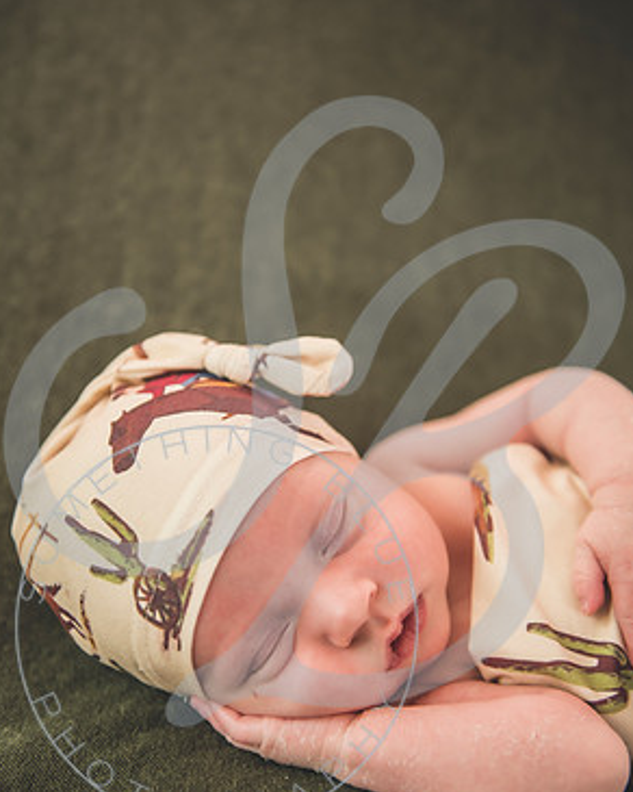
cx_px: 314
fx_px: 1218
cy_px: 462
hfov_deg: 29.1
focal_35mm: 52
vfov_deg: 35.9
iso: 400
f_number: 2.8
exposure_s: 1/125
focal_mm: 45
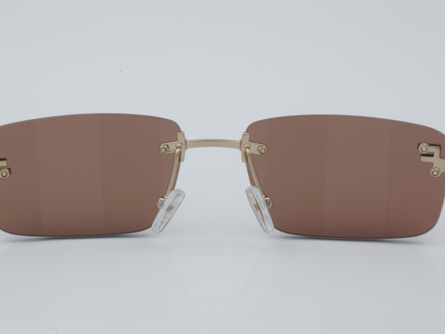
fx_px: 945
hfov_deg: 26.5
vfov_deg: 20.0
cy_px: 166
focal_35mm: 74
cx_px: 213
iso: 100
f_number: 32
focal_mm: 45
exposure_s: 1/4
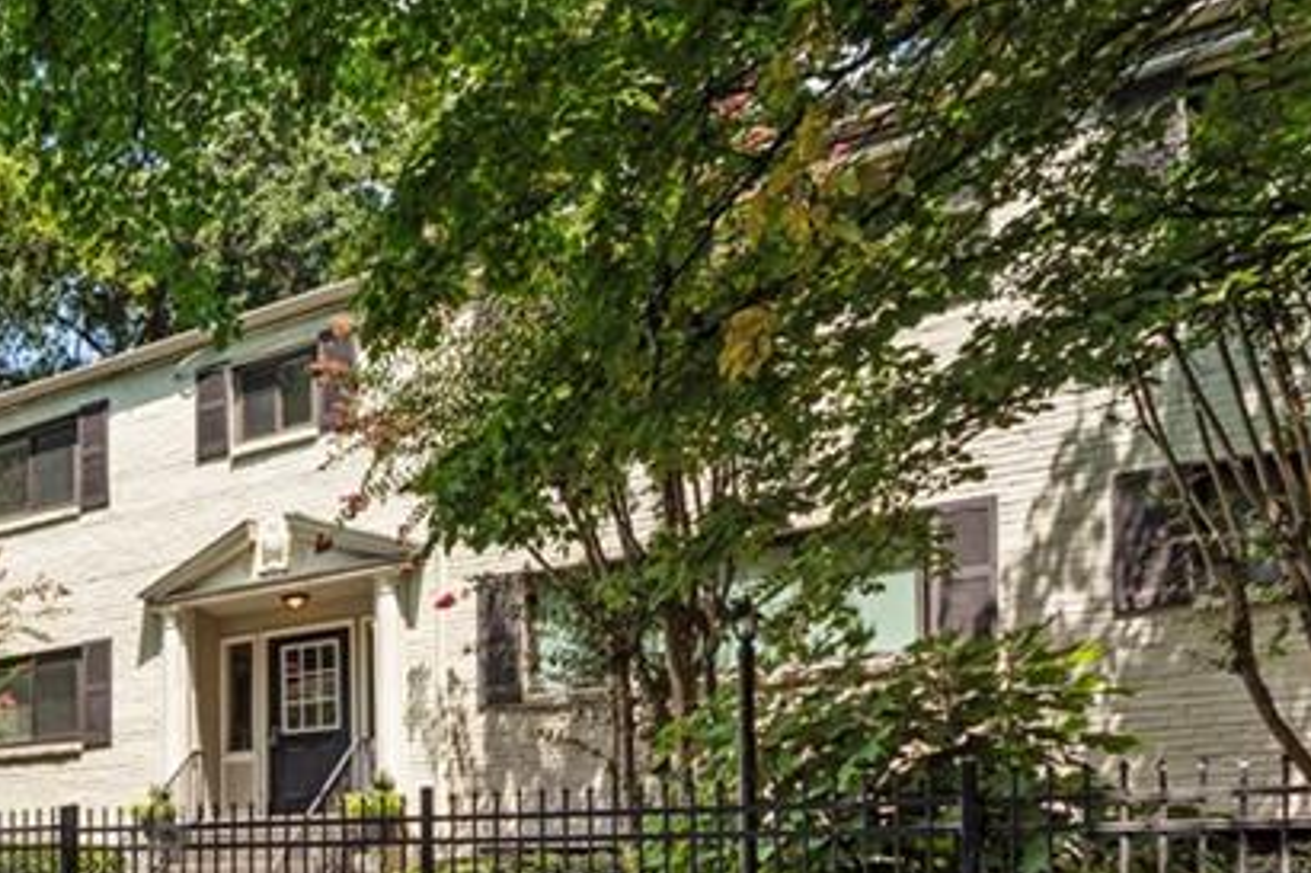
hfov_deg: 38.0
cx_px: -317
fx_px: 1274
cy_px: 822
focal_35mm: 35
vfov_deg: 35.1
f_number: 8
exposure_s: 1/80
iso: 320
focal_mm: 14
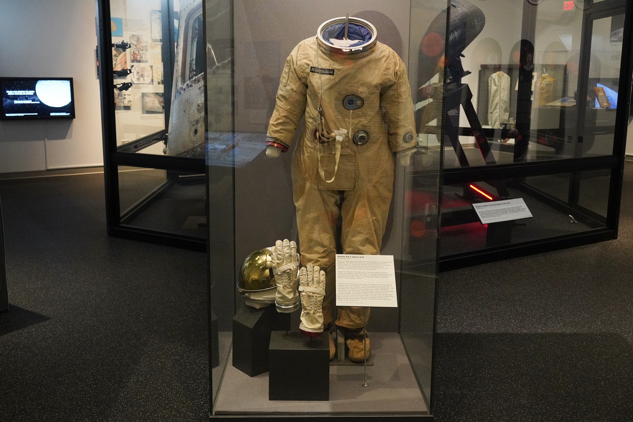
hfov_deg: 58.7
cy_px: 211
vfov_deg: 41.1
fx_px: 563
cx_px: 316
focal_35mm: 32
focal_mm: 32
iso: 6400
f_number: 4.5
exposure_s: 1/100
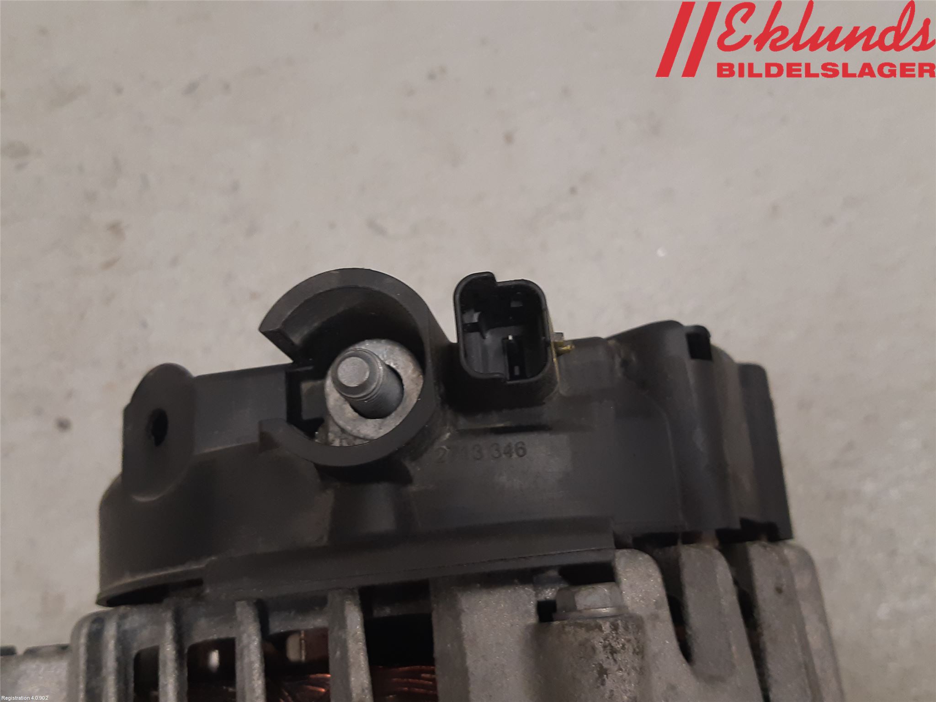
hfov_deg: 67.3
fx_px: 703
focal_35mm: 26
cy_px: 351
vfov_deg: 53.1
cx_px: 468
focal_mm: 3.93
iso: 125
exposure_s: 1/50
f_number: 1.7
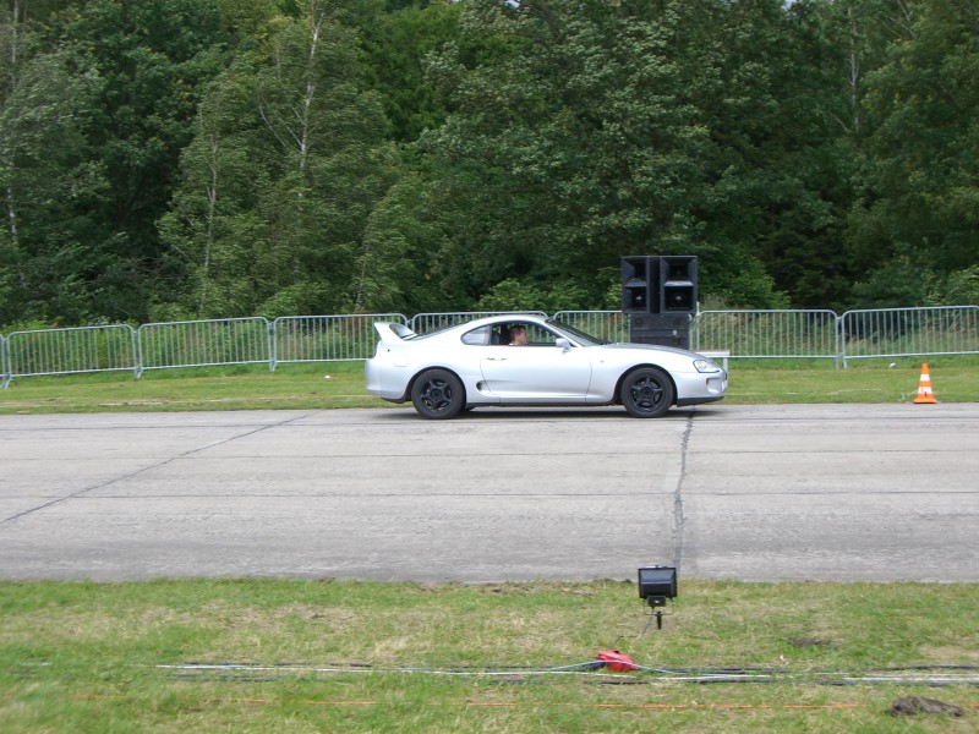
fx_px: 1867
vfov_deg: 22.3
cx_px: 490
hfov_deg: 29.4
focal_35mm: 66
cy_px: 367
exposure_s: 1/200
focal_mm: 10.7
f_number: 5.8
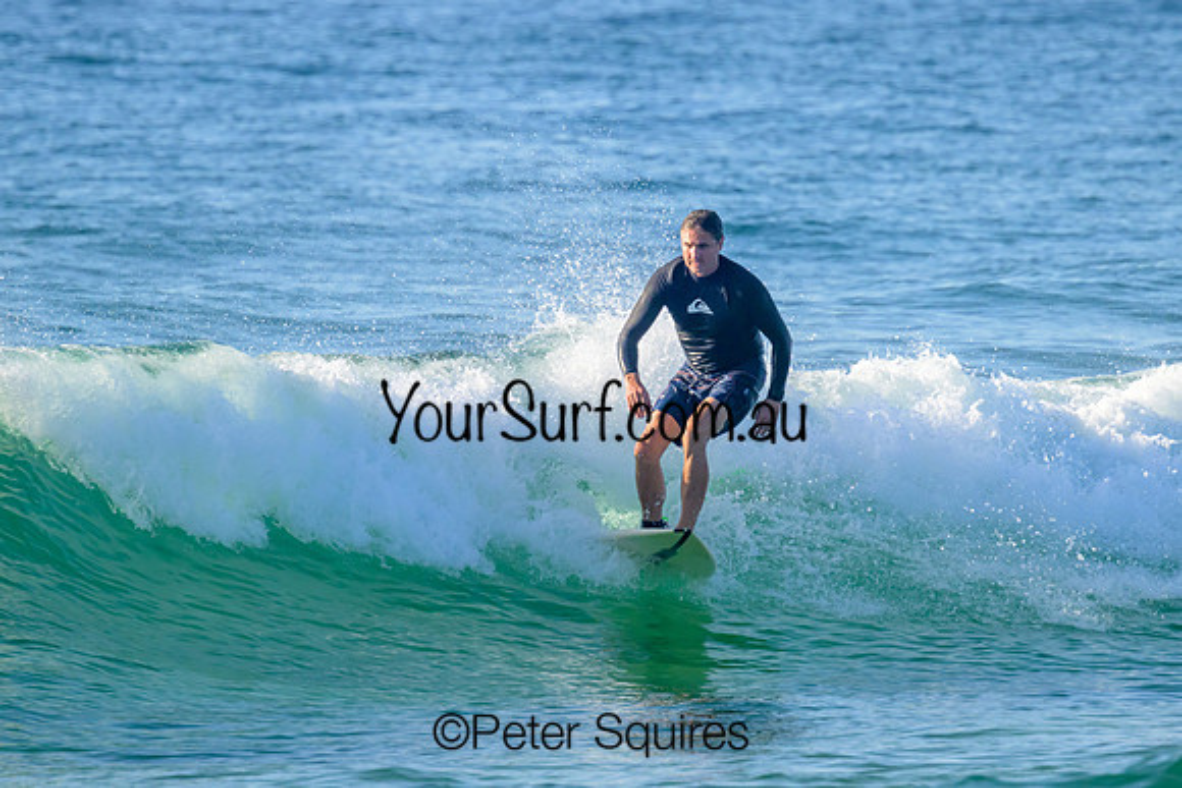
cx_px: 691
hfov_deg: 2.4
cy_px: 279
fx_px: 27974
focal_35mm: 852
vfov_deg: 1.6
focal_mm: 660
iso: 1250
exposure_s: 1/2000
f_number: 11
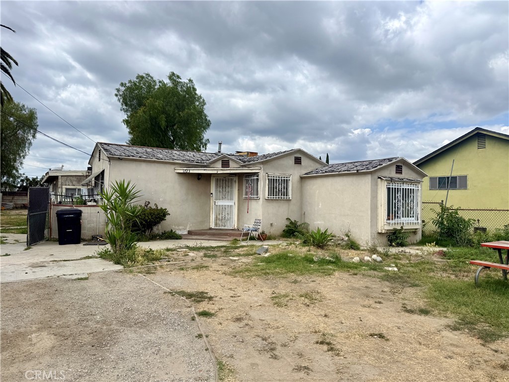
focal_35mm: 24
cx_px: 254
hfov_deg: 71.6
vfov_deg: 56.8
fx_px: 353
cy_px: 191
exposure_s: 1/3759
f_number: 1.78
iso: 80
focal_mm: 6.76
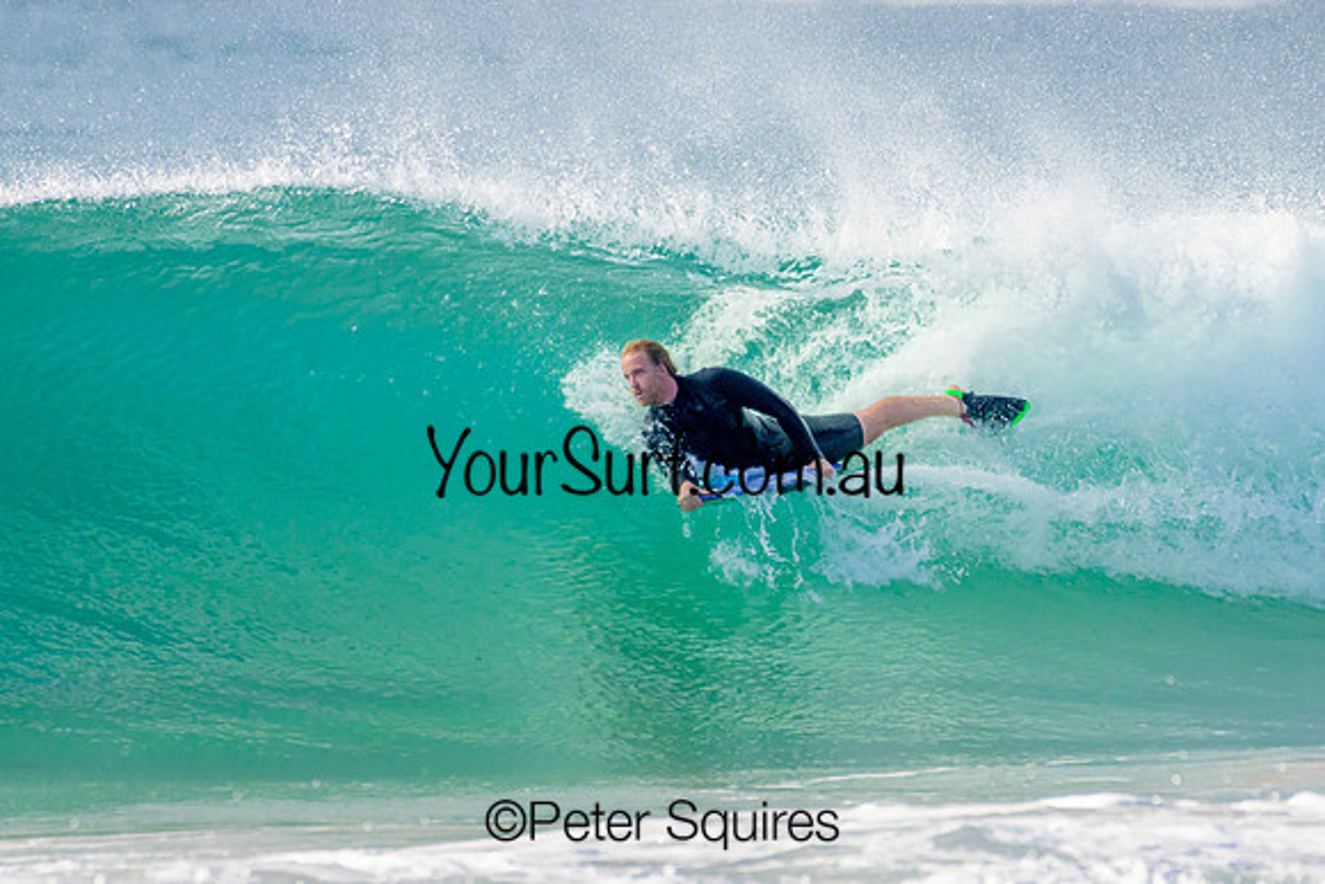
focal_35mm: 1000
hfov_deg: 2.1
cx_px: 662
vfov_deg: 1.4
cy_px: 442
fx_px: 36812
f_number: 11
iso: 1400
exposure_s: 1/2000
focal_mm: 1000
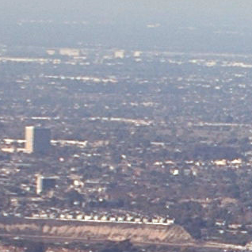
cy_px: 458
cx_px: 866
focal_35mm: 963
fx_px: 7931
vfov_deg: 1.8
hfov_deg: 1.8
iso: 200
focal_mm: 80
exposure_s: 1/250
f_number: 9
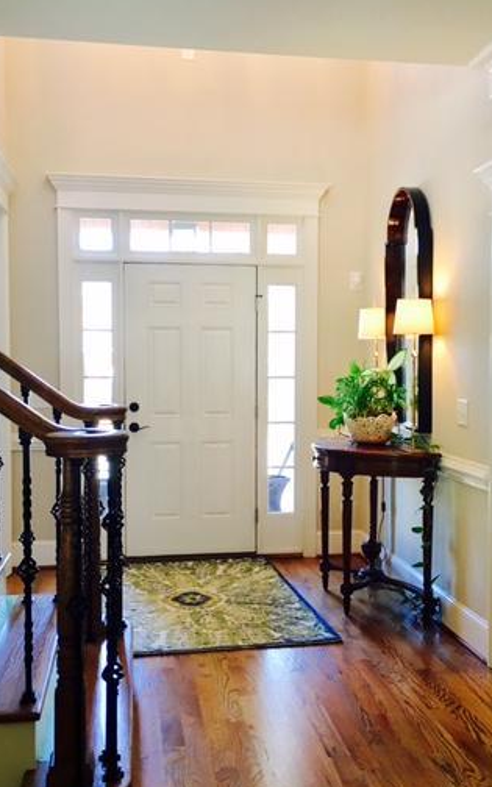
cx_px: 267
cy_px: 408
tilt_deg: -3.0
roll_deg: +0.0
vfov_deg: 50.4
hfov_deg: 32.7
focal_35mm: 39
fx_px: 837
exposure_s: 1/30
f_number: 2.2
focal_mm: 4.15
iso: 80
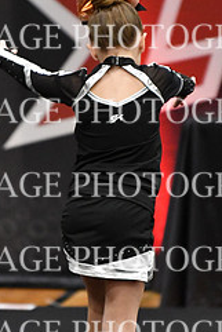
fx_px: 6678
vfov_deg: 2.9
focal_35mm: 723
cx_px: 63
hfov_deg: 1.9
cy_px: 222
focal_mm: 200
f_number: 2.8
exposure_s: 1/800
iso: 5000
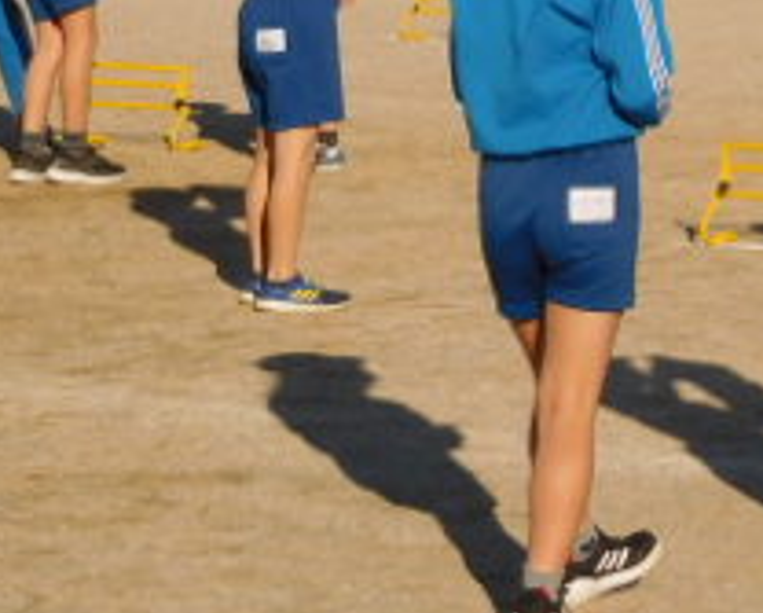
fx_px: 4749
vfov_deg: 7.4
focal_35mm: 210
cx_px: 1031
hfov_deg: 9.0
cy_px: 84
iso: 125
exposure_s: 1/400
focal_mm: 12.5
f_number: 9
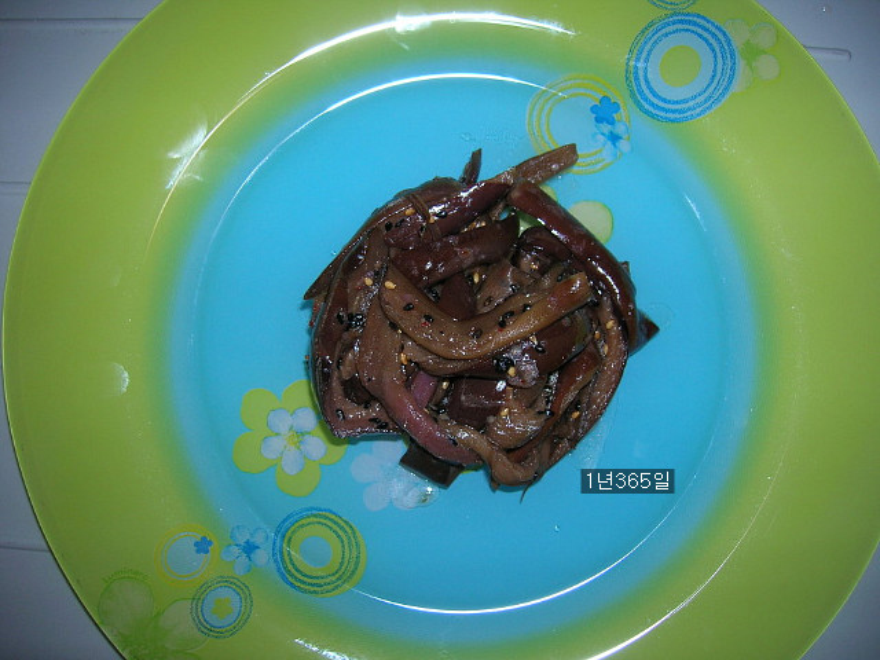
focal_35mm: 34
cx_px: 440
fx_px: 864
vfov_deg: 41.8
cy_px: 330
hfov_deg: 54.0
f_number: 2.9
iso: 50
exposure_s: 1/60.1
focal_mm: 5.7
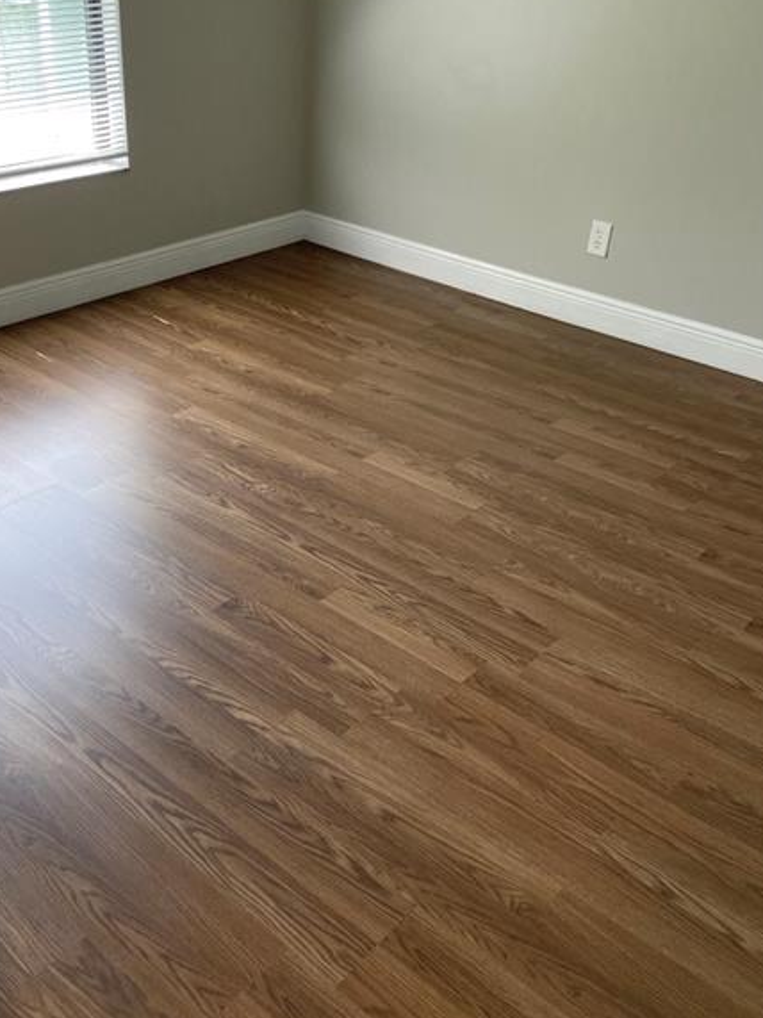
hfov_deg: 40.5
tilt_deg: -30.0
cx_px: 305
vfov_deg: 52.6
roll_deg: -1.9
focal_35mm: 35
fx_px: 1029
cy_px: 490
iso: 80
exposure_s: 1/121
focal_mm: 4.2
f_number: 1.6
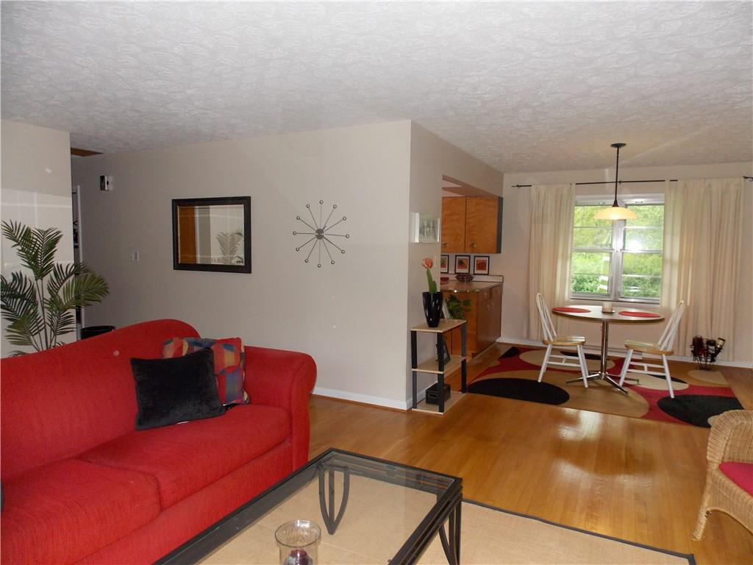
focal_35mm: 23
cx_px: 376
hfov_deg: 73.9
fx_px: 500
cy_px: 282
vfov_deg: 58.9
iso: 200
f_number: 3.1
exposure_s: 1/30
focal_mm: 4
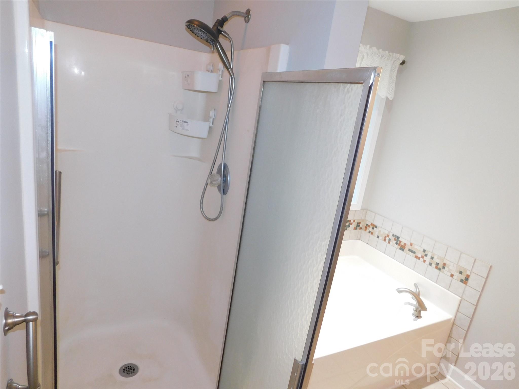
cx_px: 260
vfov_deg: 58.9
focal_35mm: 23
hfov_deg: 73.9
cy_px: 194
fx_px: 345
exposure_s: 1/30
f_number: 3
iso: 200
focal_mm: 4
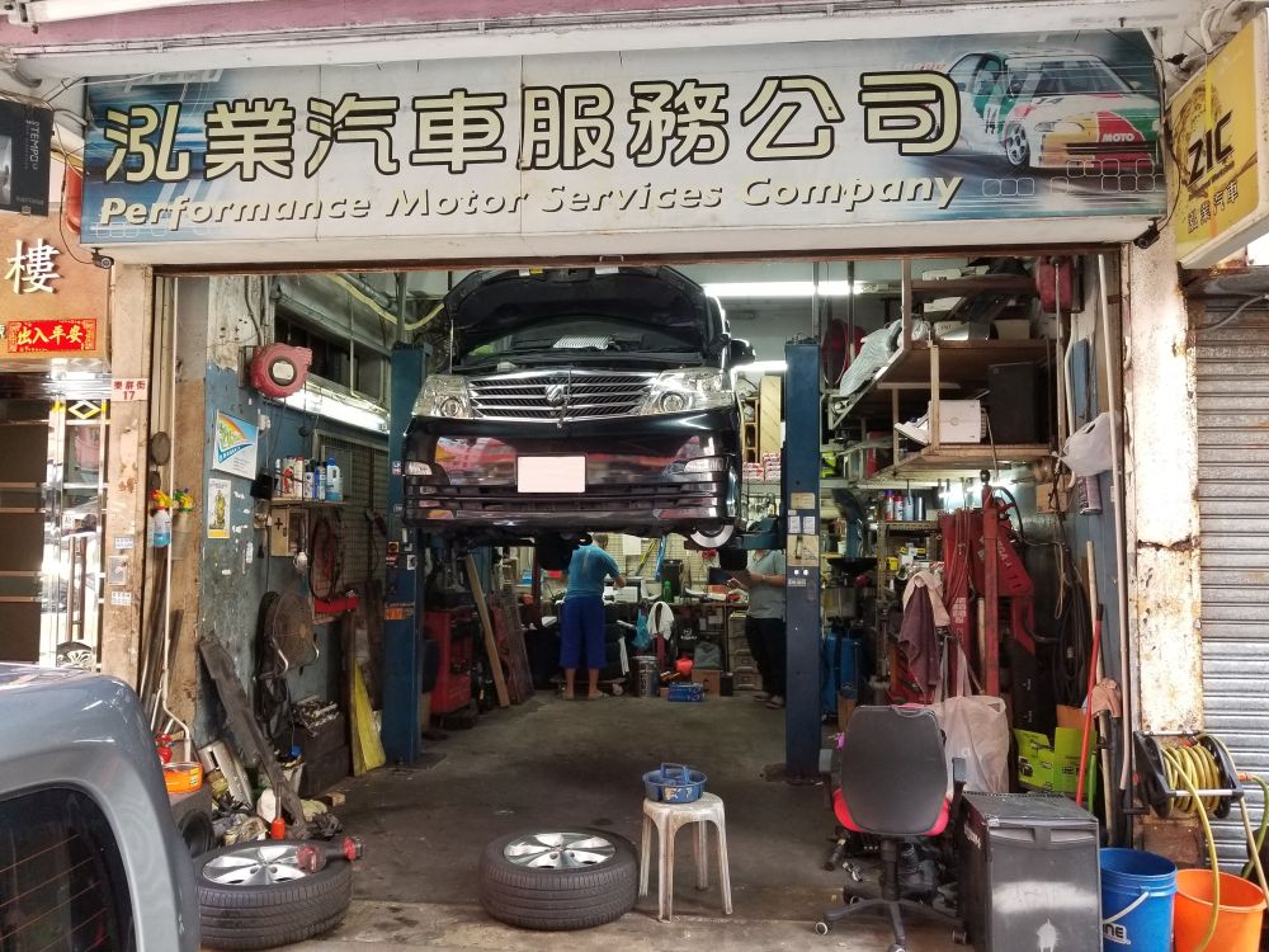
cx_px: 634
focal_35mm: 26
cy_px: 476
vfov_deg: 53.1
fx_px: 953
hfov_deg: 67.3
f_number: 1.7
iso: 125
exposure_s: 1/50
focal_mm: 4.25
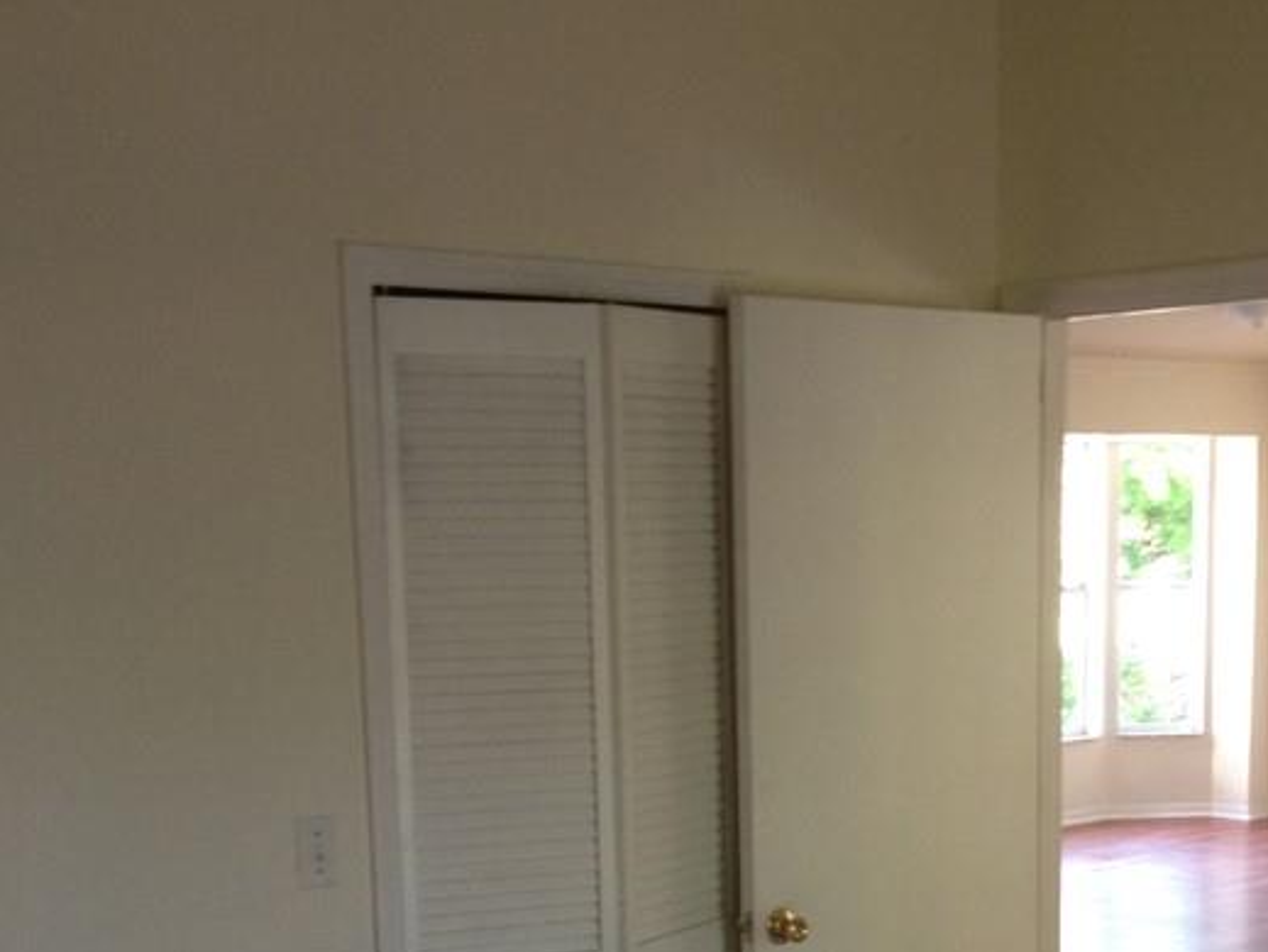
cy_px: 891
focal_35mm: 69
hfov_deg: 27.9
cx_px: 858
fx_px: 2529
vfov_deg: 20.8
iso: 100
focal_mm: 4.28
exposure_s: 1/20
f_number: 2.4
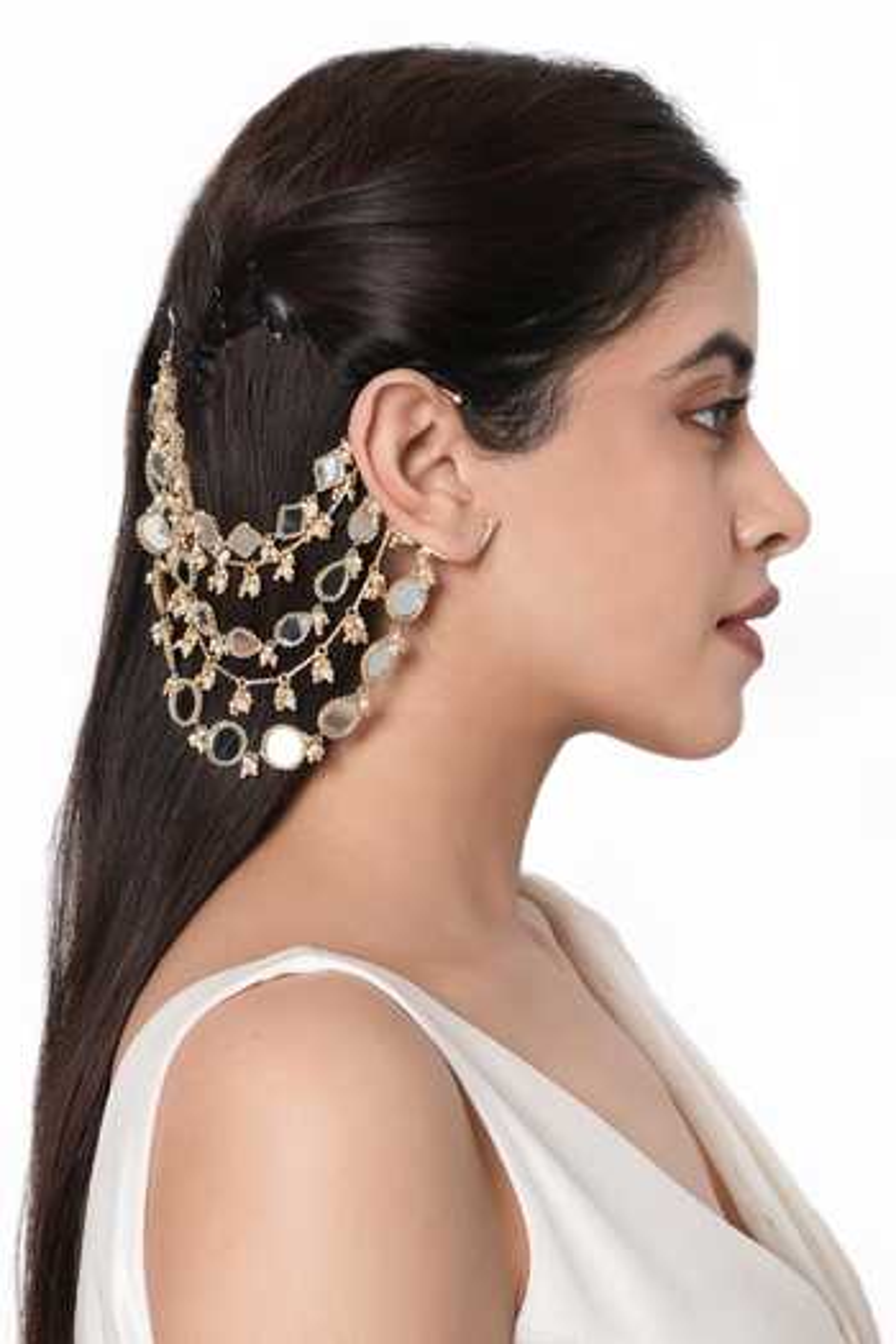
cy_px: 672
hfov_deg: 37.9
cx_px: 448
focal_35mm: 35
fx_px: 1307
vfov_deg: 54.4
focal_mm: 35
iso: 125
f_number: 9.5
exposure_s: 1/125
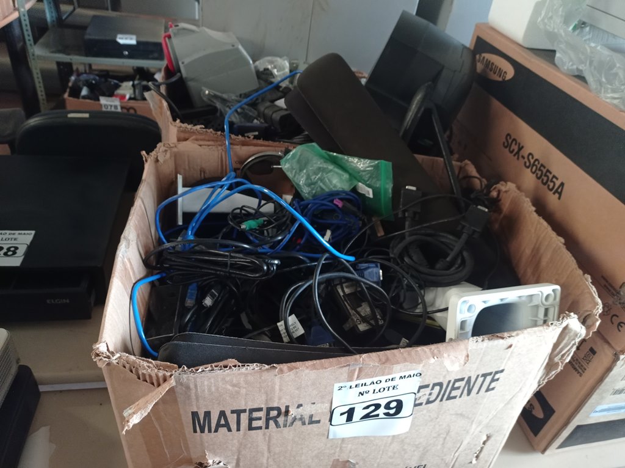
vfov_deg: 49.7
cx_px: 312
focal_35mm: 28
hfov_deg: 63.5
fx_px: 505
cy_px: 234
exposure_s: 1/24
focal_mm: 4.7
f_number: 1.79
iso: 567
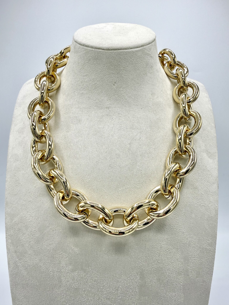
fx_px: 212
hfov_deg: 56.8
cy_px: 152
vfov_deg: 71.6
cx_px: 114
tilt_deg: -13.2
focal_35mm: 24
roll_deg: +1.1
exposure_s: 1/1669
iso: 40
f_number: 2.2
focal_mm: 2.22
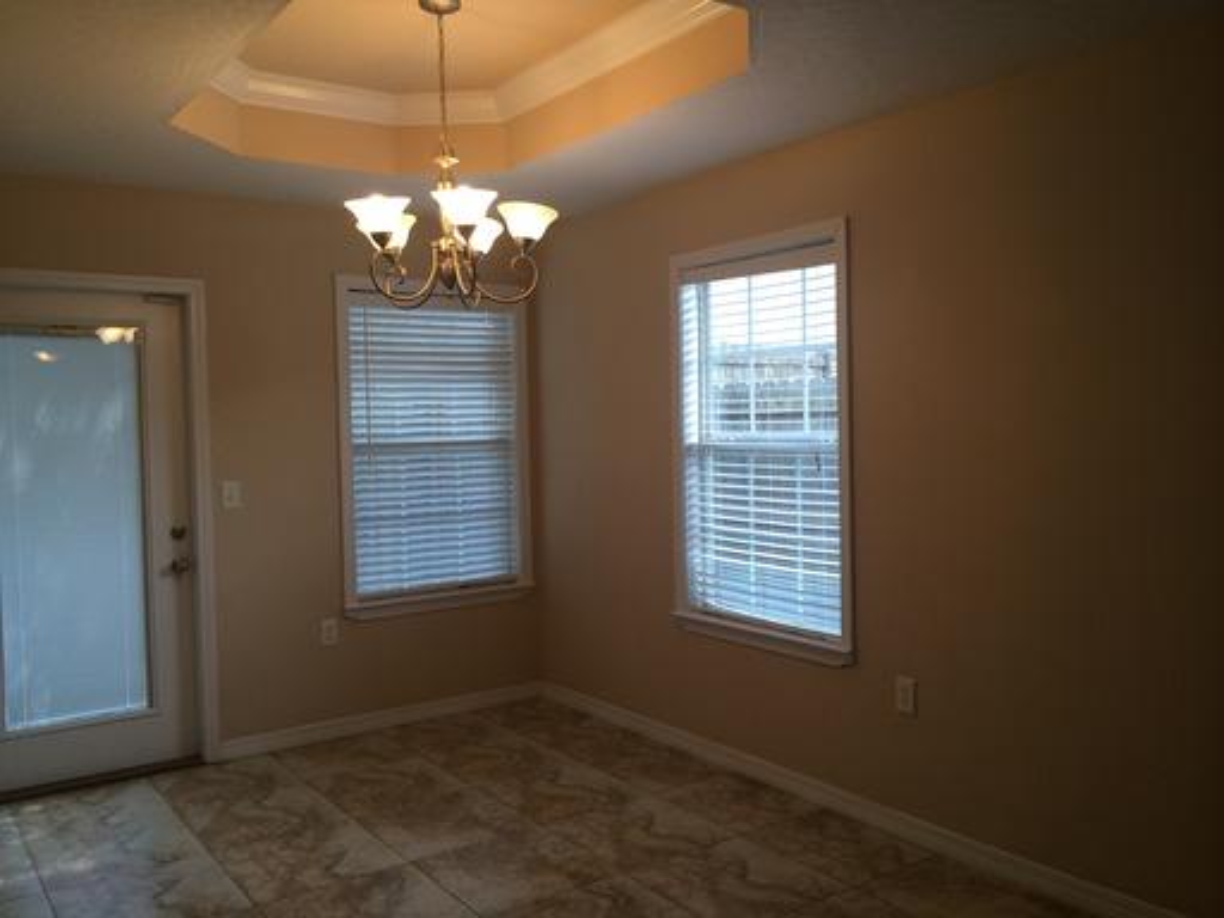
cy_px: 459
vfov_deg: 46.8
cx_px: 612
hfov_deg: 60.0
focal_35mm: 30
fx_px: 1061
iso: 64
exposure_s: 1/120
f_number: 2.2
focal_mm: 4.12
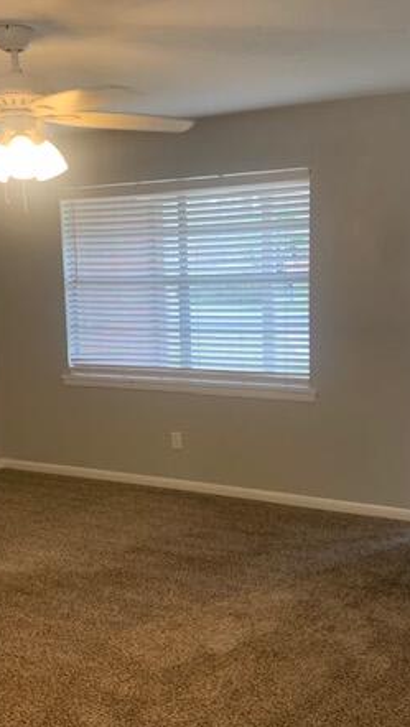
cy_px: 393
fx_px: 792
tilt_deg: -9.3
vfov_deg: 49.3
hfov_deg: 29.0
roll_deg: +2.0
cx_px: 163
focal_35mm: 41
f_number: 1.8
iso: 100
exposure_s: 1/60
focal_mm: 4.25
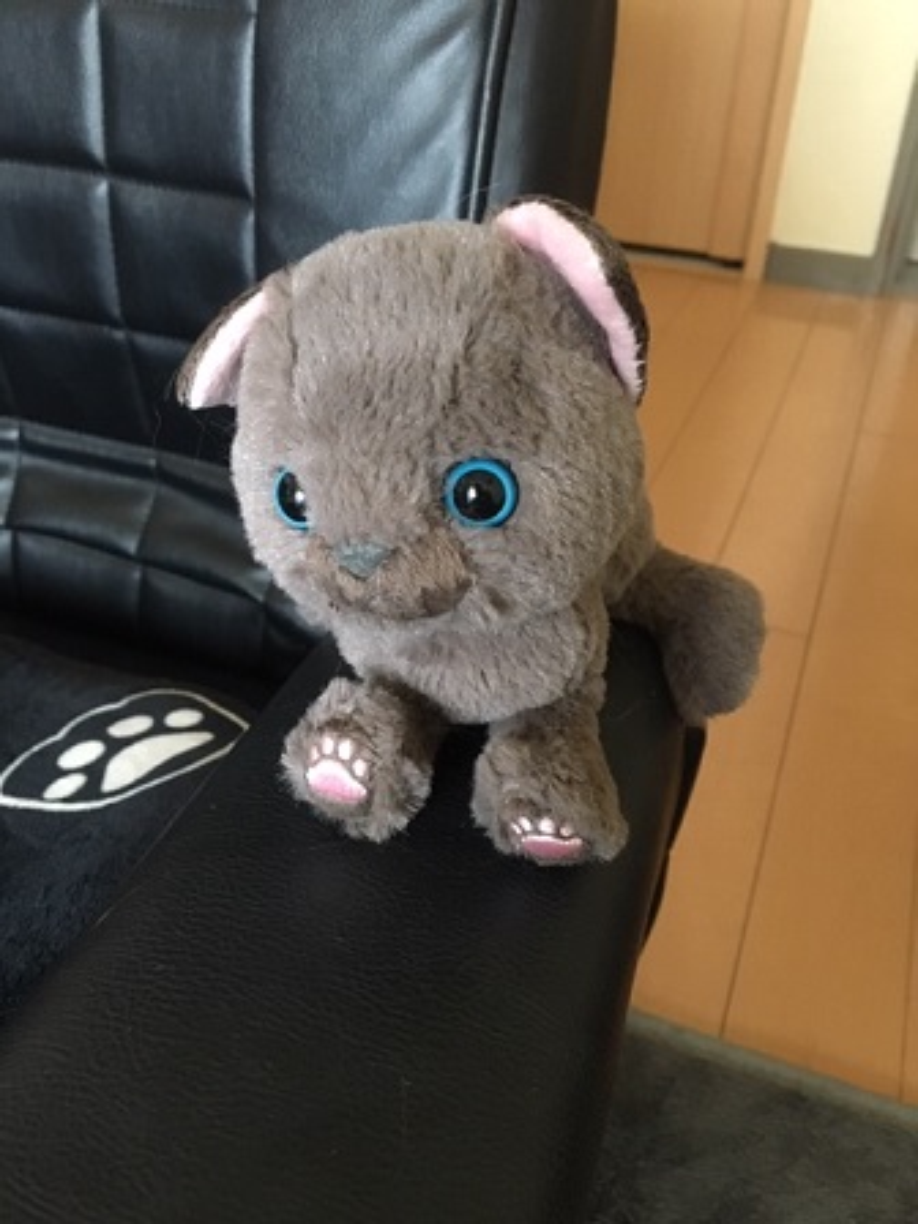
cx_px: 459
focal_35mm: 29
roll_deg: -2.0
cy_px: 612
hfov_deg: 48.2
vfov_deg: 61.7
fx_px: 1025
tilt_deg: -32.9
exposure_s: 1/15
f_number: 2.2
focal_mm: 4.15
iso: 200
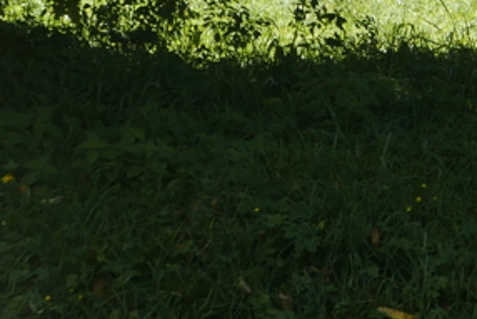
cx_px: 896
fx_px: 3606
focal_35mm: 272
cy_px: -334
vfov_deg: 5.0
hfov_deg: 7.3
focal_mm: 29.3
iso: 200
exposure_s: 1/250
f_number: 5.6
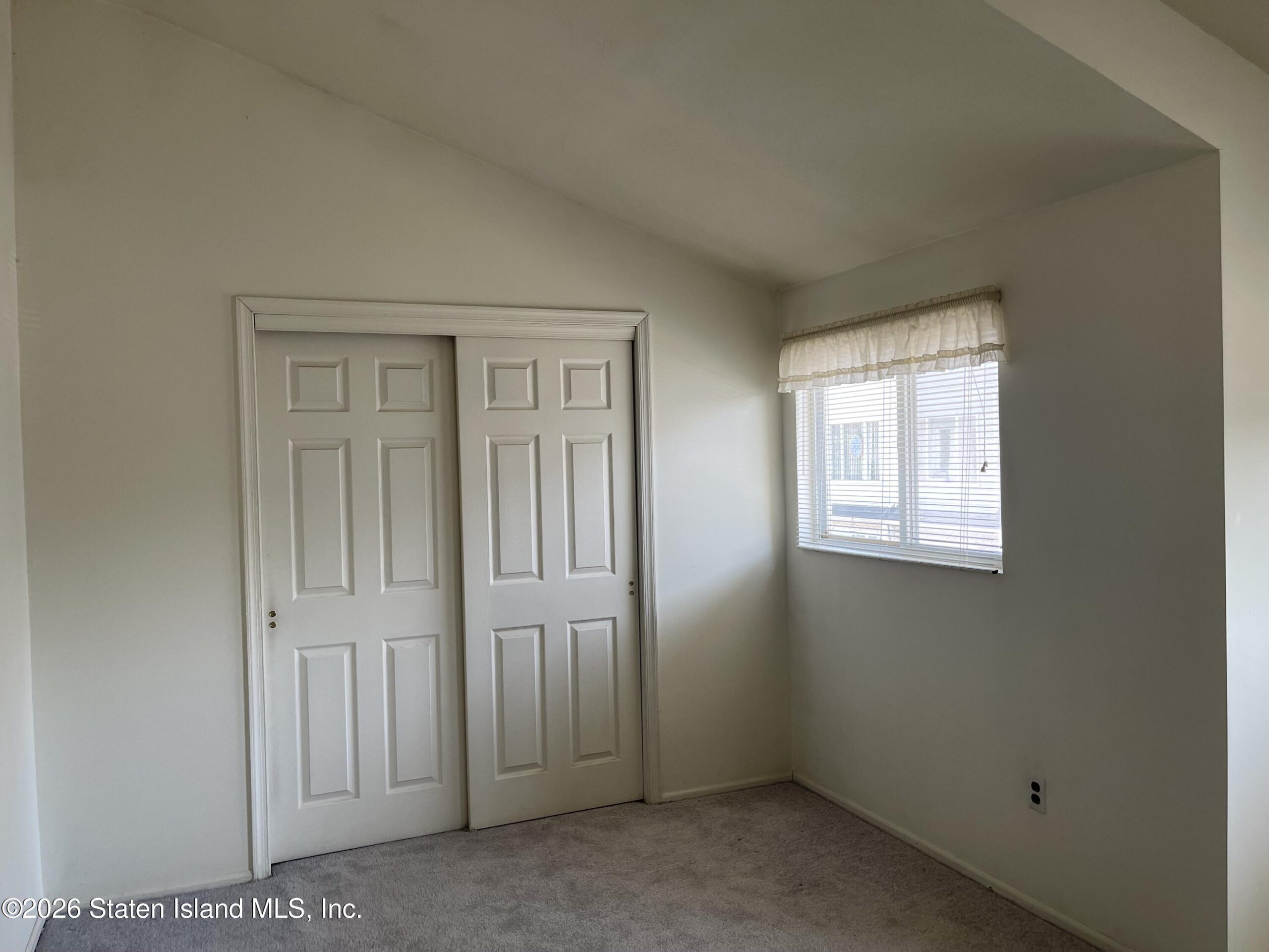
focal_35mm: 25
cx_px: 634
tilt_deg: -2.3
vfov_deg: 54.9
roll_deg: +0.8
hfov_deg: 69.4
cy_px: 476
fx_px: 916
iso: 64
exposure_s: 1/120
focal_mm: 5.1
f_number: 1.6
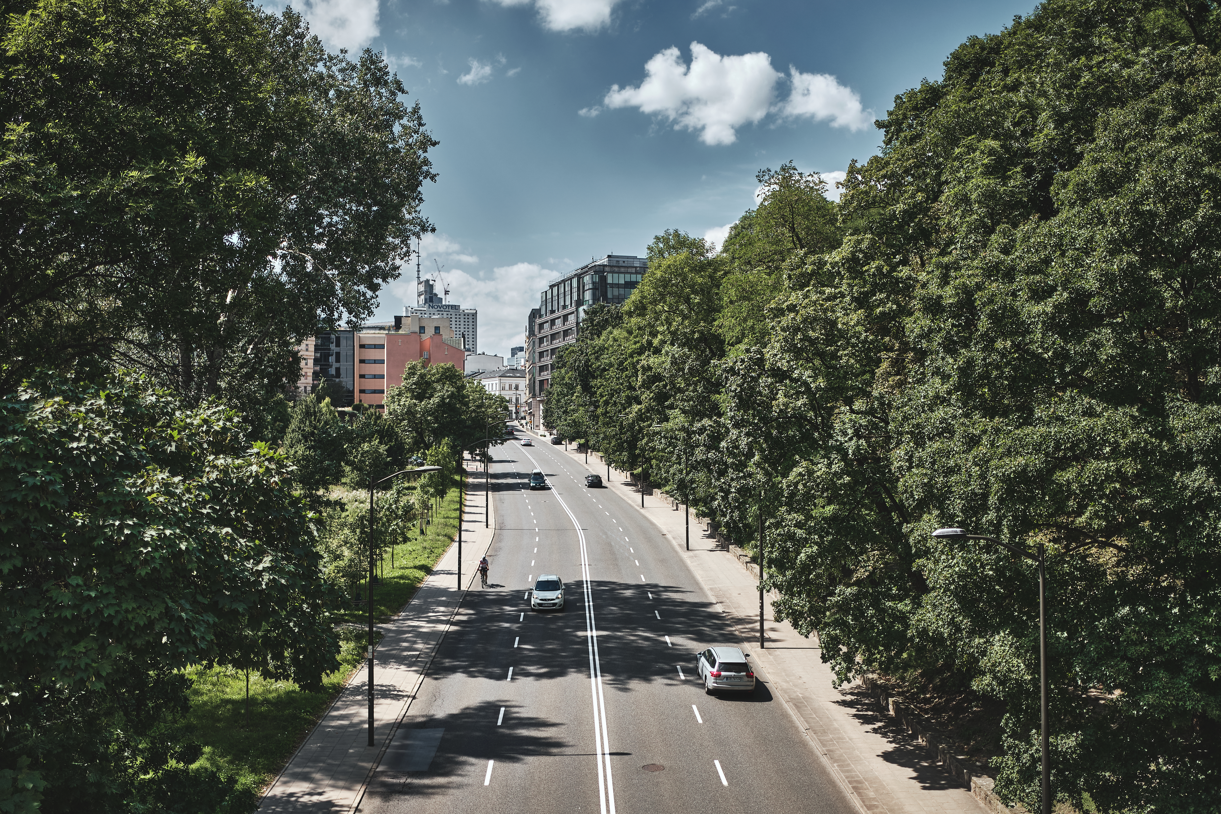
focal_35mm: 35
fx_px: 1187
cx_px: 610
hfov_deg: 54.4
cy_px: 407
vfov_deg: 37.9
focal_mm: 23
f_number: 2.5
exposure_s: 1/3200
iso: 200
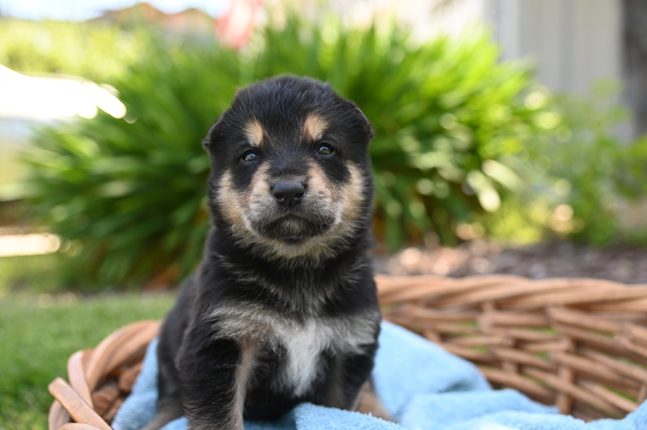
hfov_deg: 44.5
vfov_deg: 30.5
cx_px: 324
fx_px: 790
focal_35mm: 44
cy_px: 215
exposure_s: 1/250
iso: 250
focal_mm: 44
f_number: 4
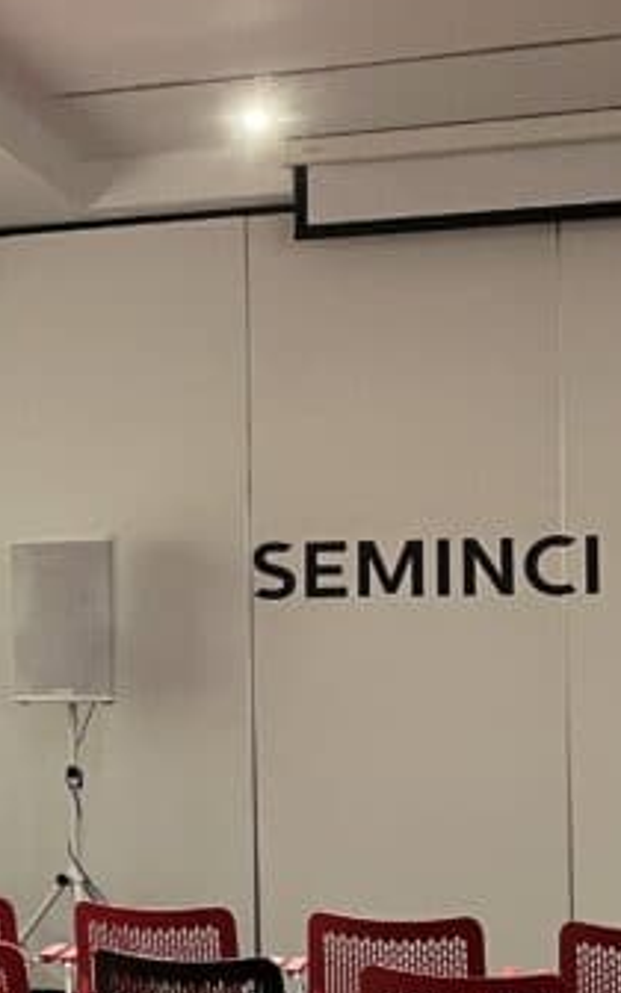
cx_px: -337
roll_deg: +1.1
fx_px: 2275
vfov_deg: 24.6
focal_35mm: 84
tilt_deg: +0.1
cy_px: 588
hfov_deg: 14.4
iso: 125
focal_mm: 5.1
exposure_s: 1/50
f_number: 1.6
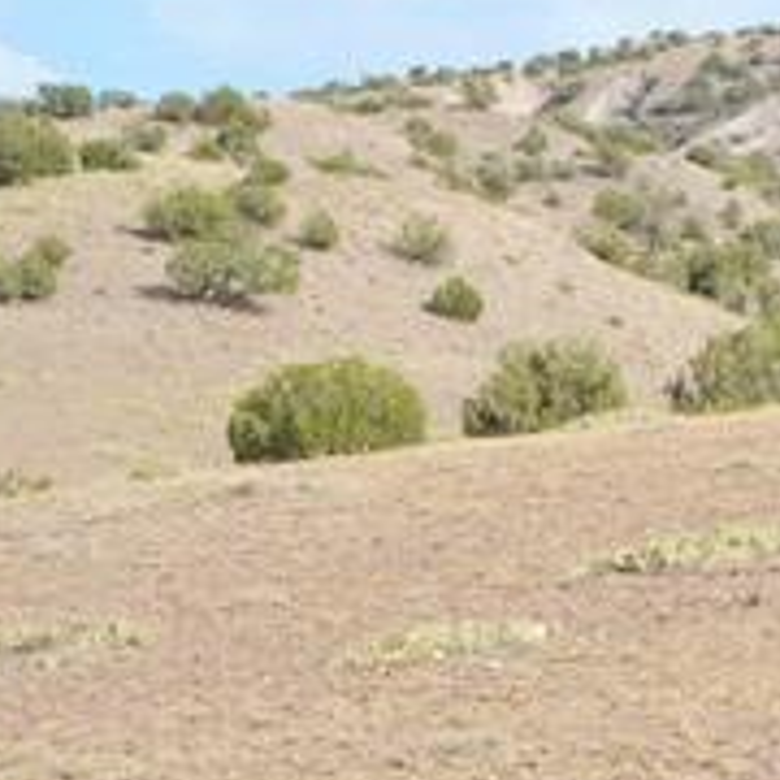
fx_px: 5950
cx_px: 1044
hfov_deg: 7.4
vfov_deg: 7.5
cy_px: 329
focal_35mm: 233
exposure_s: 1/250
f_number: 8
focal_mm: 55
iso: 100
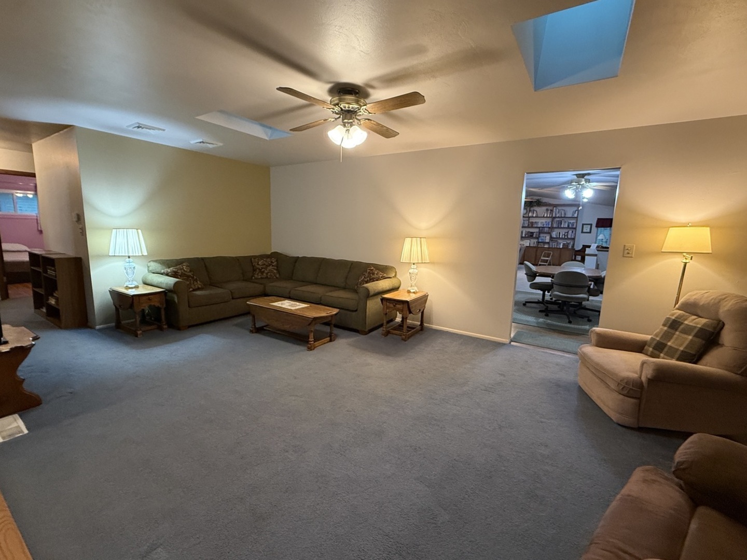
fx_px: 302
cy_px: 280
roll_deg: -1.7
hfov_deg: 102.1
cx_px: 374
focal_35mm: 14
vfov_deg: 85.7
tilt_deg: -8.9
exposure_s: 1/60
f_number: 2.2
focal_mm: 2.22
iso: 400
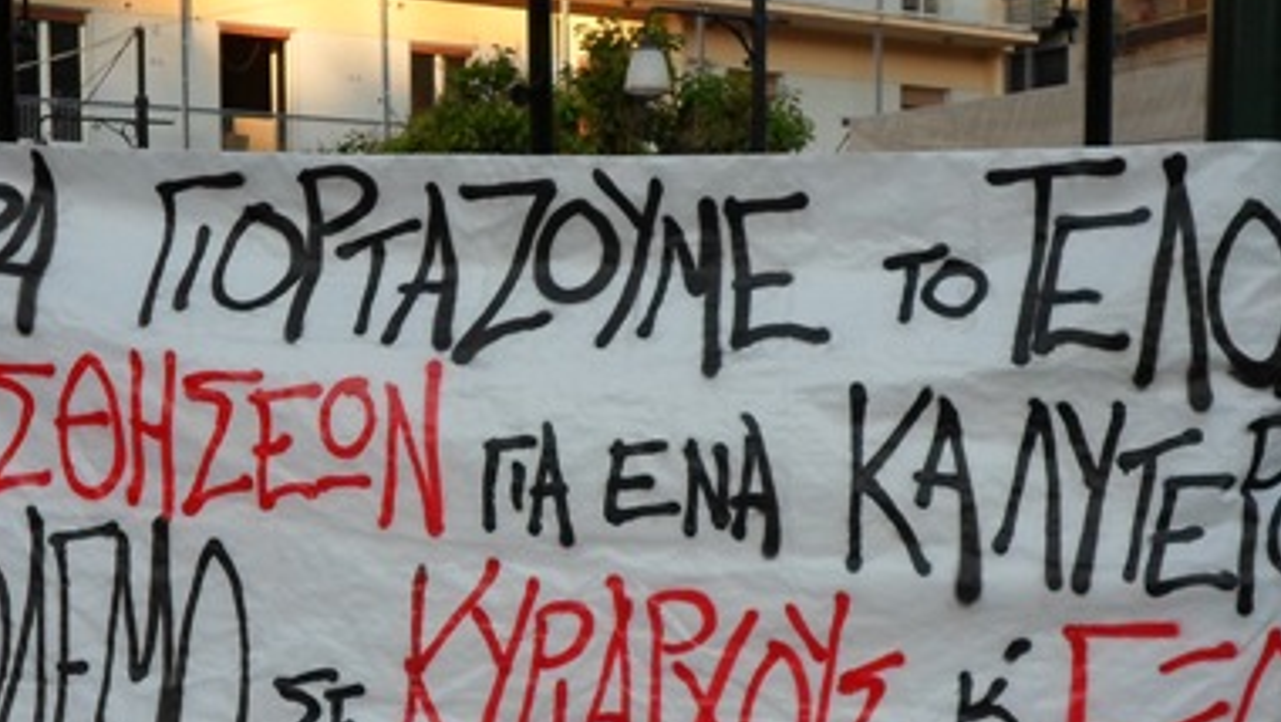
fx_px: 1869
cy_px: 533
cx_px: 587
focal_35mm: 55
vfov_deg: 21.7
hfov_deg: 37.8
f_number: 2.7
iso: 80
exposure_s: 1/500
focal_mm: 5.5
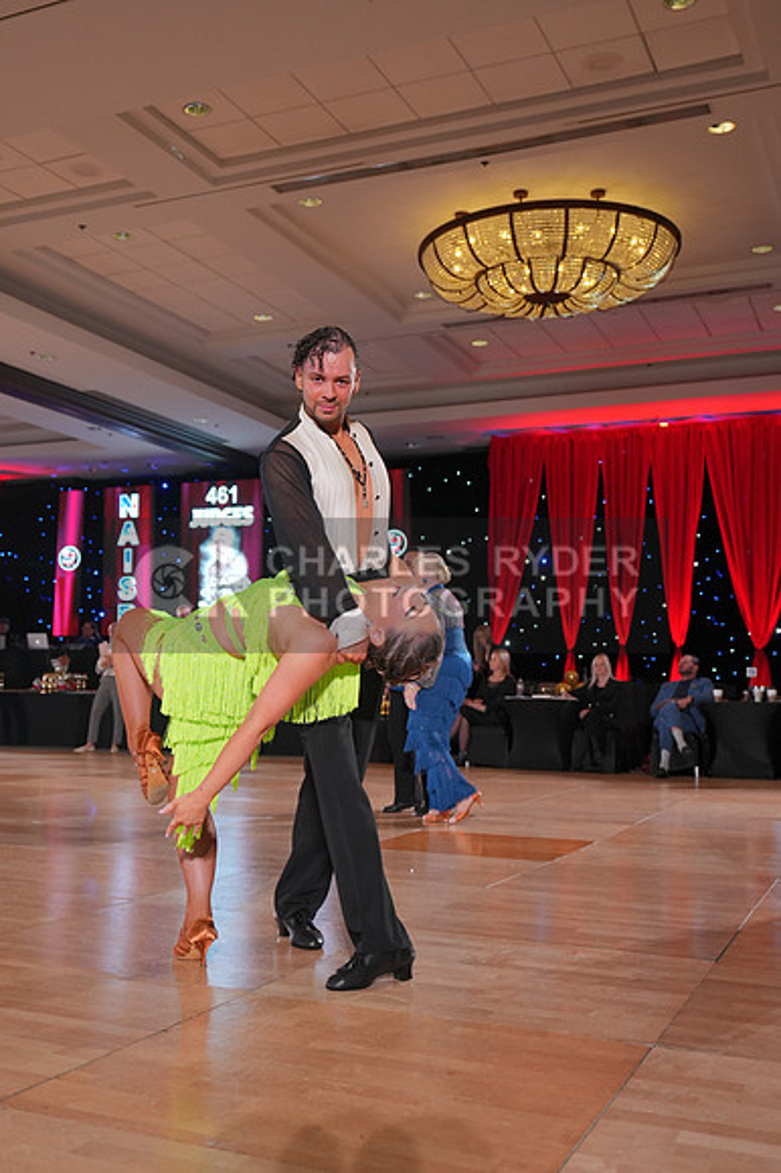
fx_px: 945
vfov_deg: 63.7
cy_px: 586
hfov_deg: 44.9
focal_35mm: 29
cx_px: 390
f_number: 2.8
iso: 1000
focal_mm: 29
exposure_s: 1/400
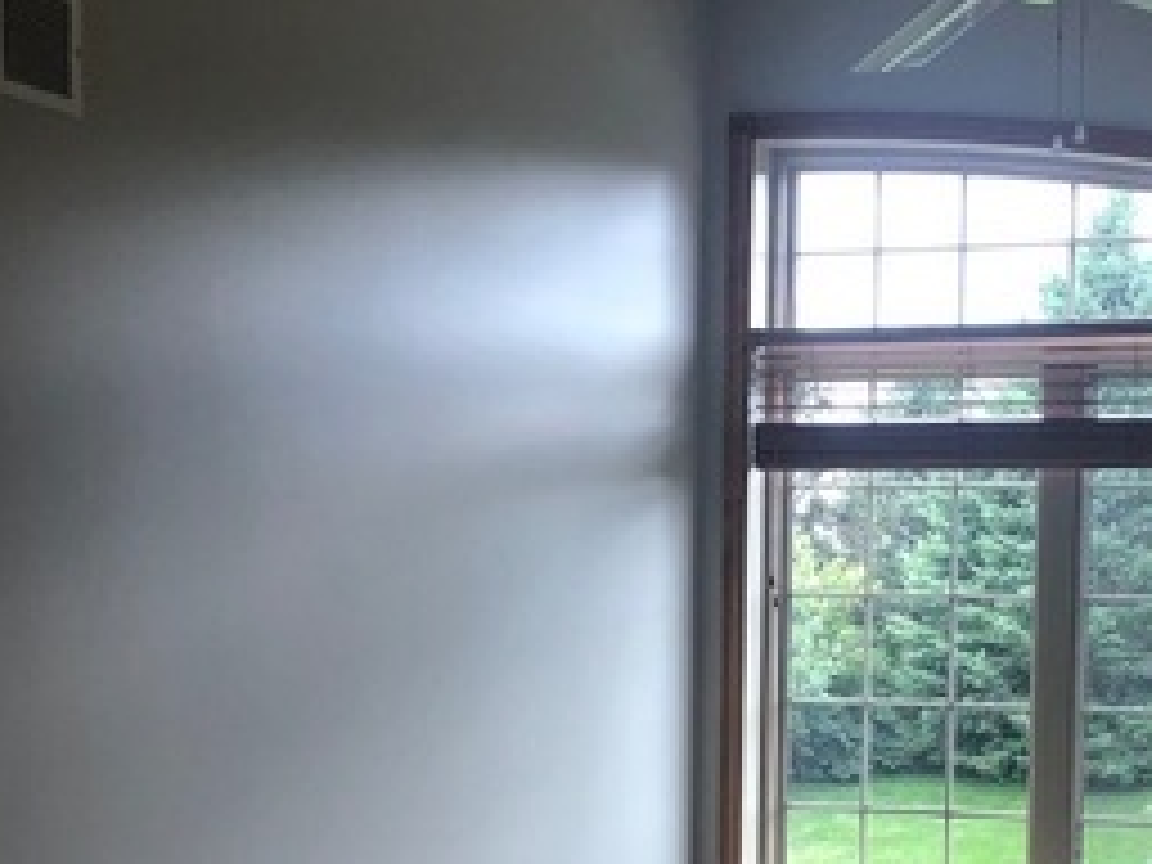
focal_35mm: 73
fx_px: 2429
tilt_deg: -3.7
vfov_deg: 19.6
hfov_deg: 26.4
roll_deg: -0.6
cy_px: 837
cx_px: 848
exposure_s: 1/120
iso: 64
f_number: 1.8
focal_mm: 3.99
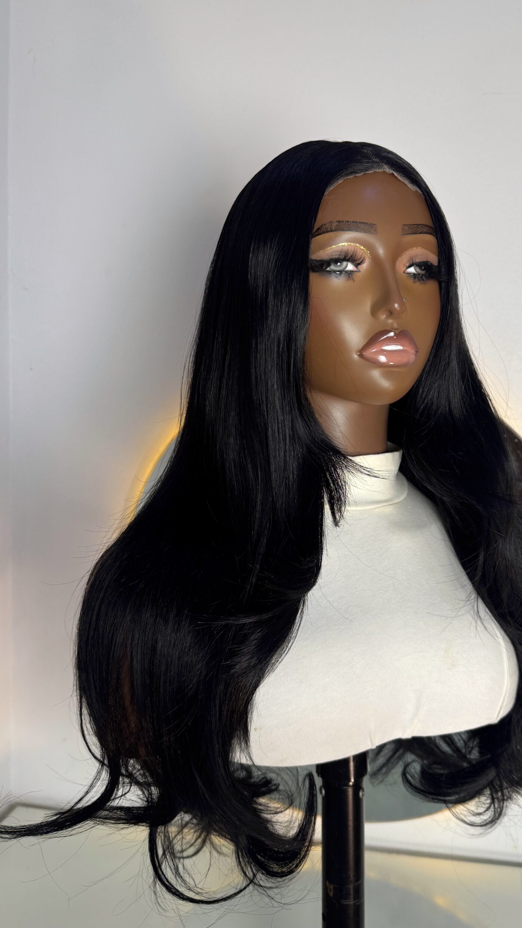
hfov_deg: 42.6
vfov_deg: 69.9
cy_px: 472
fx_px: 664
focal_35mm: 27
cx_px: 320
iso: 64
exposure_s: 1/100
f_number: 1.78
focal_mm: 6.76
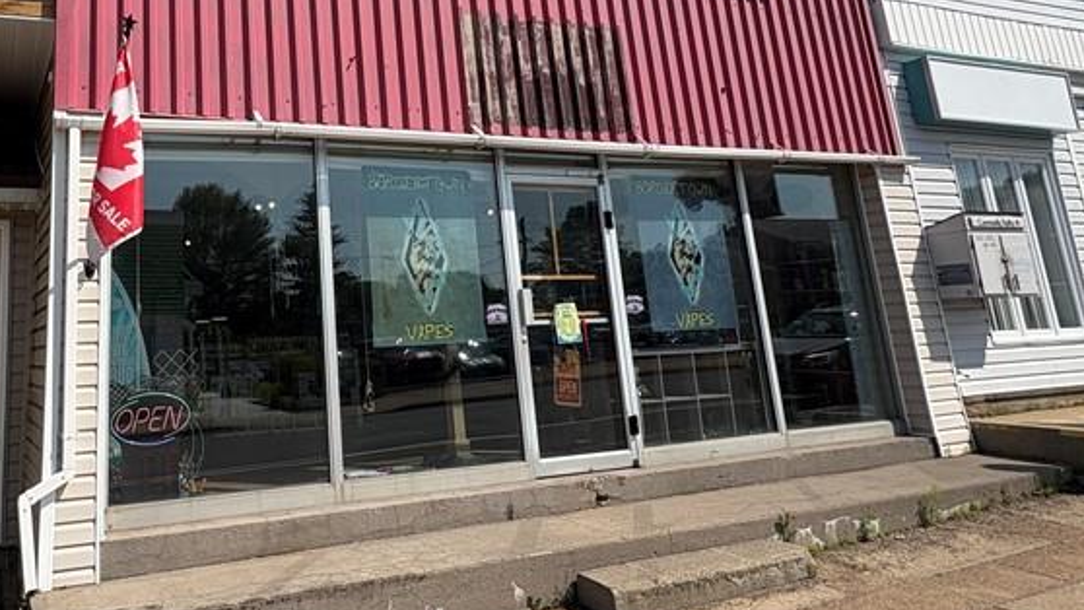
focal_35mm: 28
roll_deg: +2.5
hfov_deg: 63.8
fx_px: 805
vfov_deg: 40.5
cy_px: 165
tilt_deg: +12.0
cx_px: 268
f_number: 2.2
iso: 50
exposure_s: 1/2146
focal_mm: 2.22
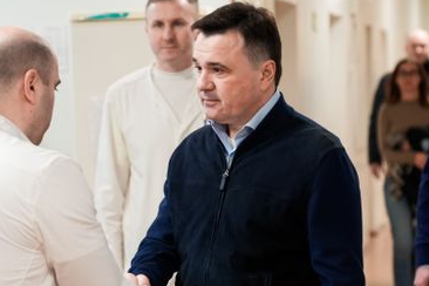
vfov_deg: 10.9
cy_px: 224
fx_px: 1501
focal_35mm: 126
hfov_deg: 16.2
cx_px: 160
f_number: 2.8
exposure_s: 1/200
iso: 2000
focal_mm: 66
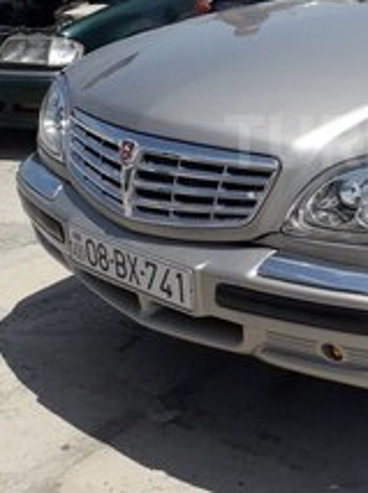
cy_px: 141
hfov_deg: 22.0
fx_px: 896
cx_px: 403
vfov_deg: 30.4
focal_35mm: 63
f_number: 1.9
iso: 40
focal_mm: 3.6
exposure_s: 1/2660
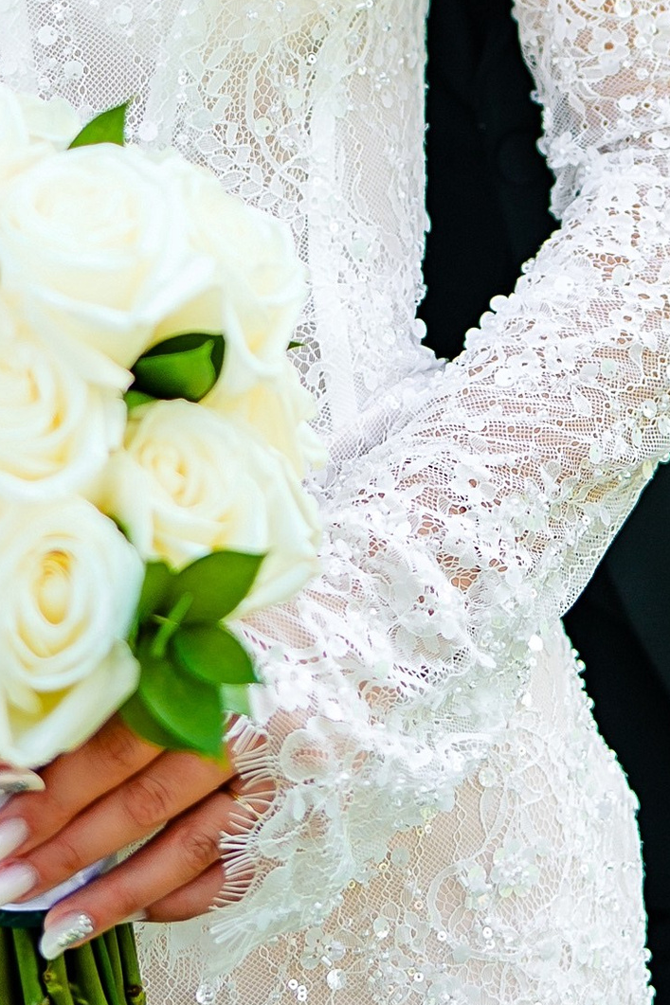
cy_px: -330
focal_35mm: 181
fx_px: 5054
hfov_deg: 7.6
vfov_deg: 11.1
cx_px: 331
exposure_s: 1/800
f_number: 1.4
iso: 125
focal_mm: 50
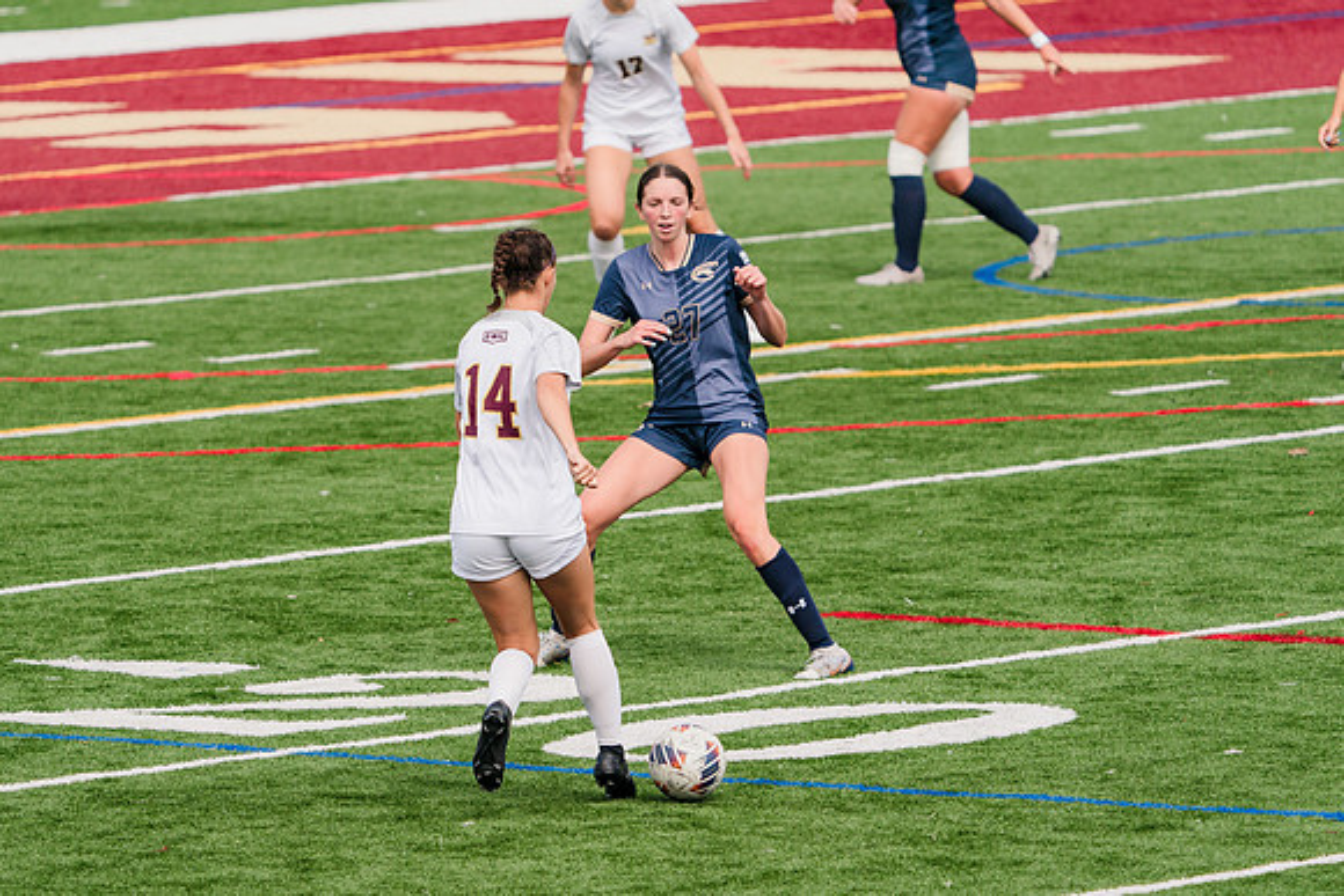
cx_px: 538
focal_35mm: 415
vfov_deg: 3.3
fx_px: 15507
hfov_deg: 5.0
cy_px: 461
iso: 400
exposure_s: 1/1600
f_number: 6.3
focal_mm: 341
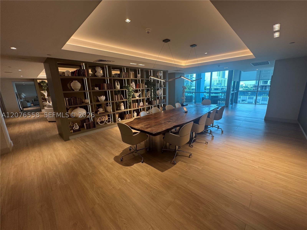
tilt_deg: -13.3
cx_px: 154
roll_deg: +0.5
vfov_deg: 85.7
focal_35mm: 14
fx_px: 124
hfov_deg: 102.1
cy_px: 115
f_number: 2.2
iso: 125
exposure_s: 1/120
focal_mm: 2.22
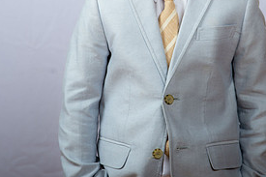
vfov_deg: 9.0
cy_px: 33
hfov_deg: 13.5
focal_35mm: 152
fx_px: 1122
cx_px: 146
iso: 250
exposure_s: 1/200
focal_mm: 72
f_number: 6.3
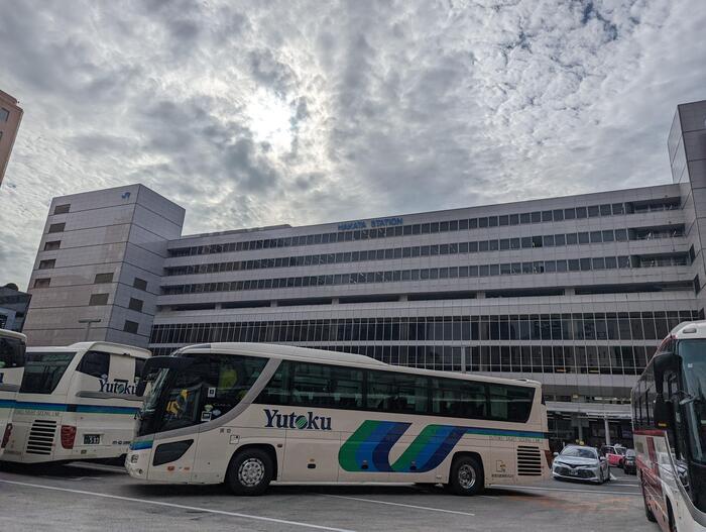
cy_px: 266
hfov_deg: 71.5
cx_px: 353
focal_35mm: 24
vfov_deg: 56.9
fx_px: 490
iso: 43
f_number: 1.85
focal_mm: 6.81
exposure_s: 1/9434
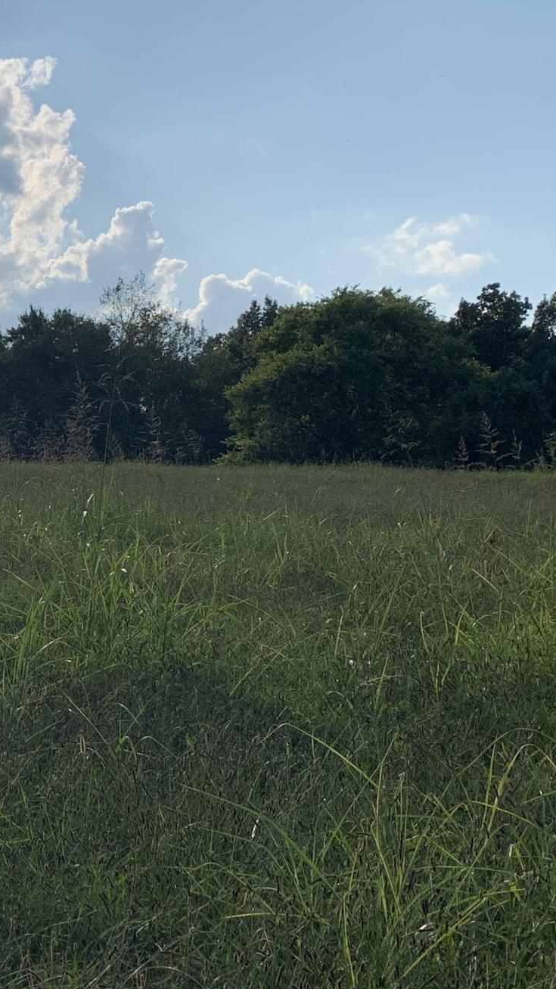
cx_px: -275
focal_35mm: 65
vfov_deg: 32.4
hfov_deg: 16.8
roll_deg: -4.5
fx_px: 1704
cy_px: 505
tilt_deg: +2.2
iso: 25
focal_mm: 4.25
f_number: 1.8
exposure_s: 1/5405
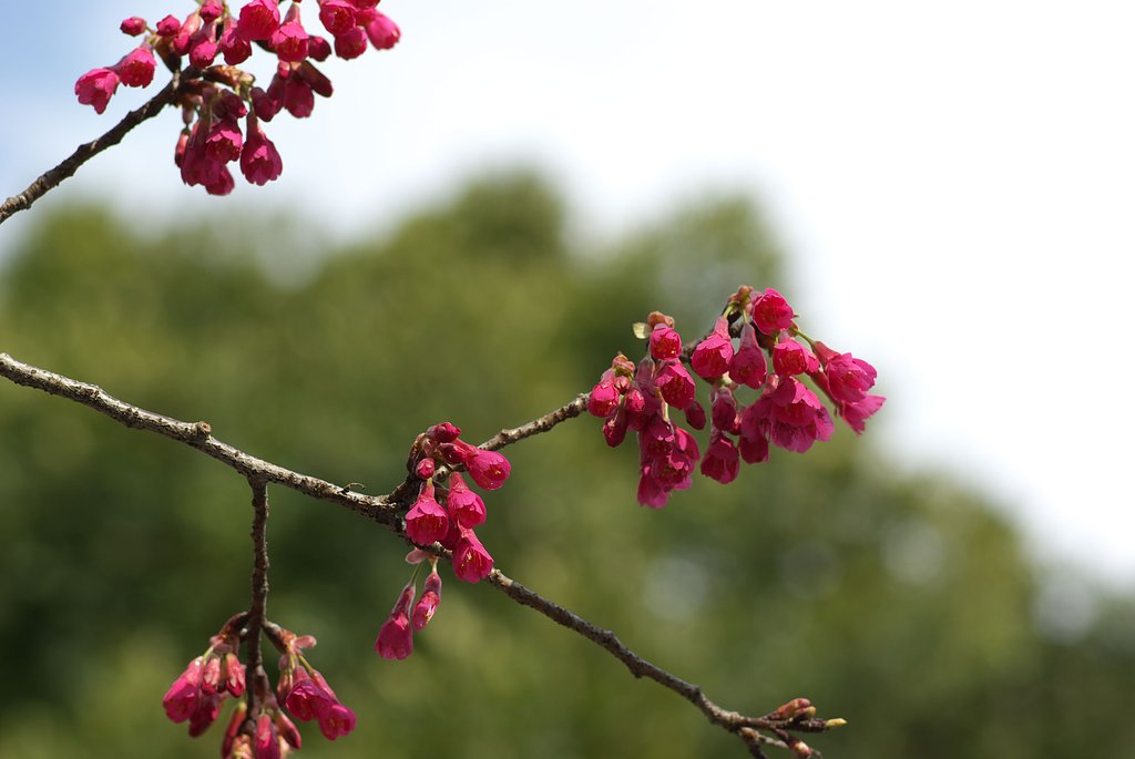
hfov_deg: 17.7
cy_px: 380
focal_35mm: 116
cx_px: 568
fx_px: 3645
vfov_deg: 11.9
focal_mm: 77
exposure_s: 1/350
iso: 100
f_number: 4.5
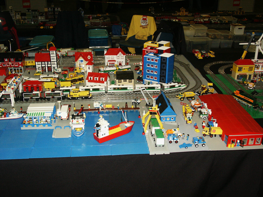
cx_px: 132
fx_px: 304
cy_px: 98
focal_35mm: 40
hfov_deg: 46.8
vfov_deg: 36.0
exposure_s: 1/45
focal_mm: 8.39
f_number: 3
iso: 200
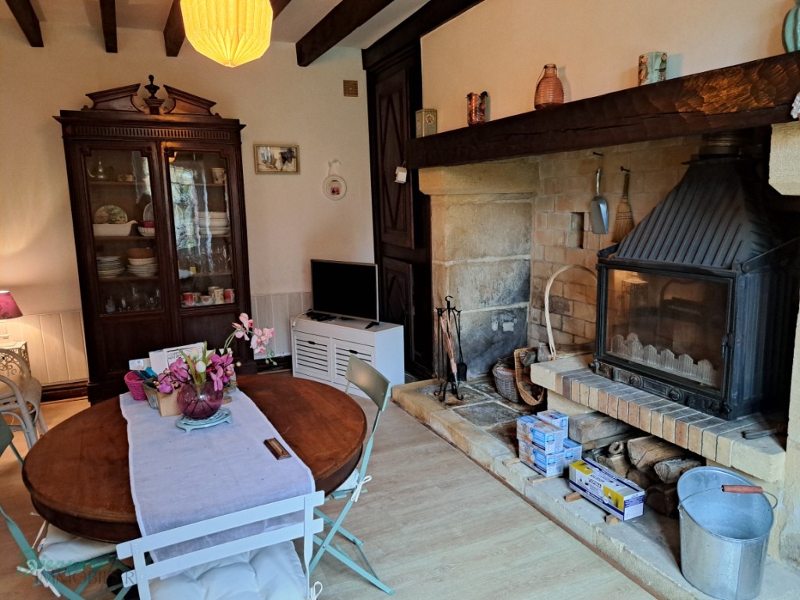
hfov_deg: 71.6
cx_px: 400
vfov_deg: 56.8
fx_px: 555
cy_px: 300
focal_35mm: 24
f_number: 1.8
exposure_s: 1/33
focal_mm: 5.23
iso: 400
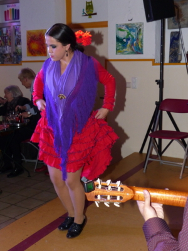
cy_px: 126
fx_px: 377
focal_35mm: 52
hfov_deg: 28.0
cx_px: 94
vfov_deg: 36.8
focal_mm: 9.4
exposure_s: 1/60
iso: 400
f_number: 2.8
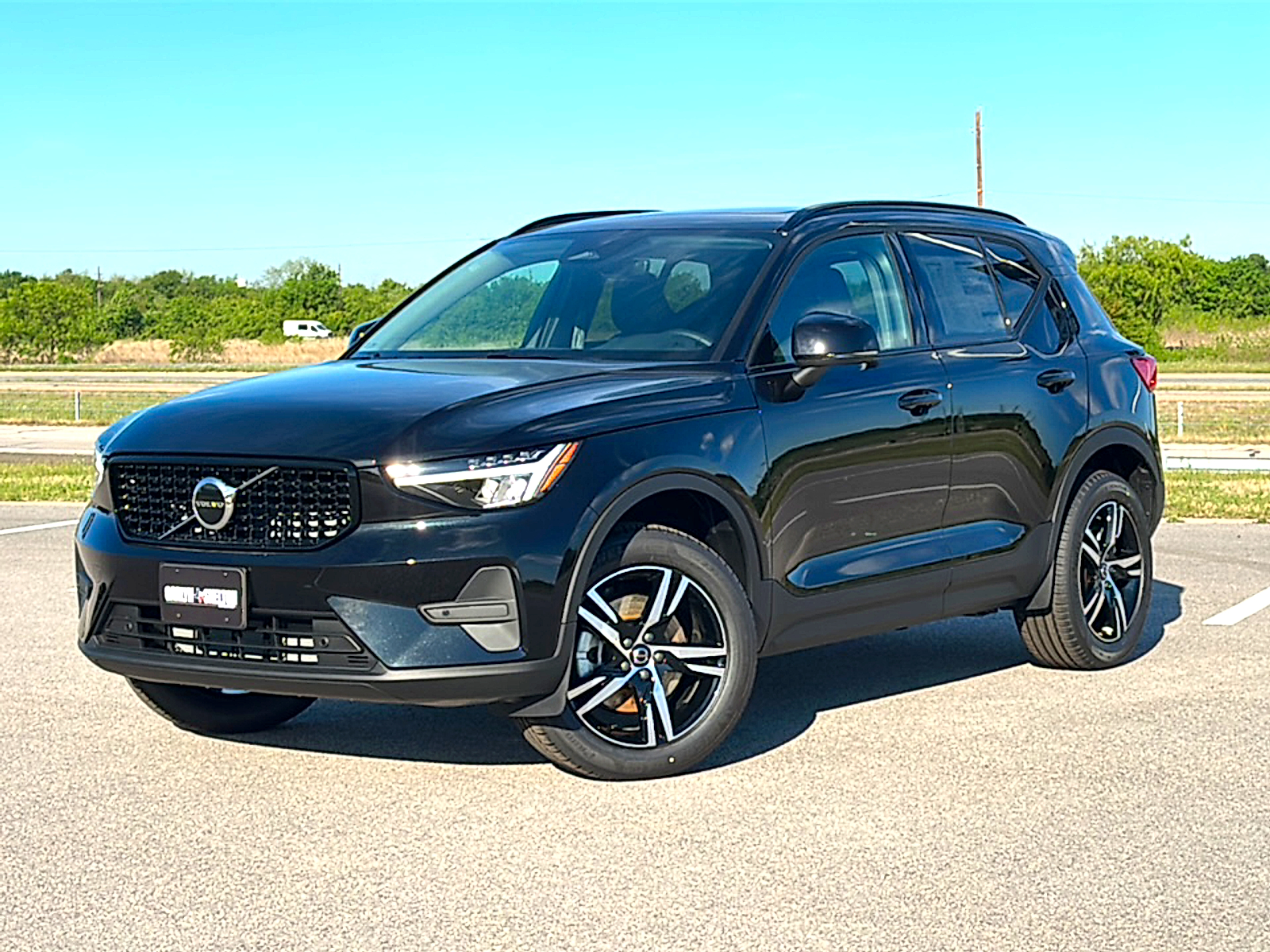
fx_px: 2238
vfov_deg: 24.0
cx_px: 635
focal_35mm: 61
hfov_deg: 31.7
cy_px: 476
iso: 64
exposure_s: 1/4219
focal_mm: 6.86
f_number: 1.78
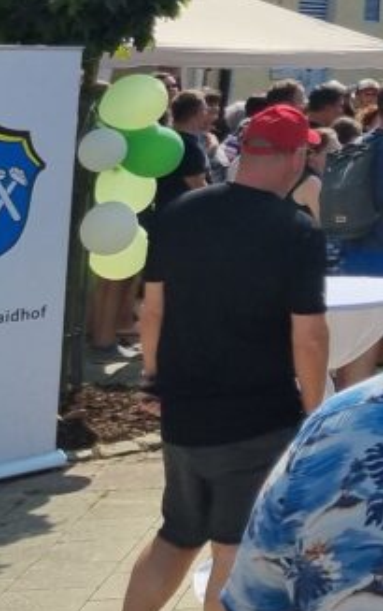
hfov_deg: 10.6
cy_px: -123
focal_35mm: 101
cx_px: 998
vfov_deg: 19.4
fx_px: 1683
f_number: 1.8
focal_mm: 5.4
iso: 50
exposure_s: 1/5216
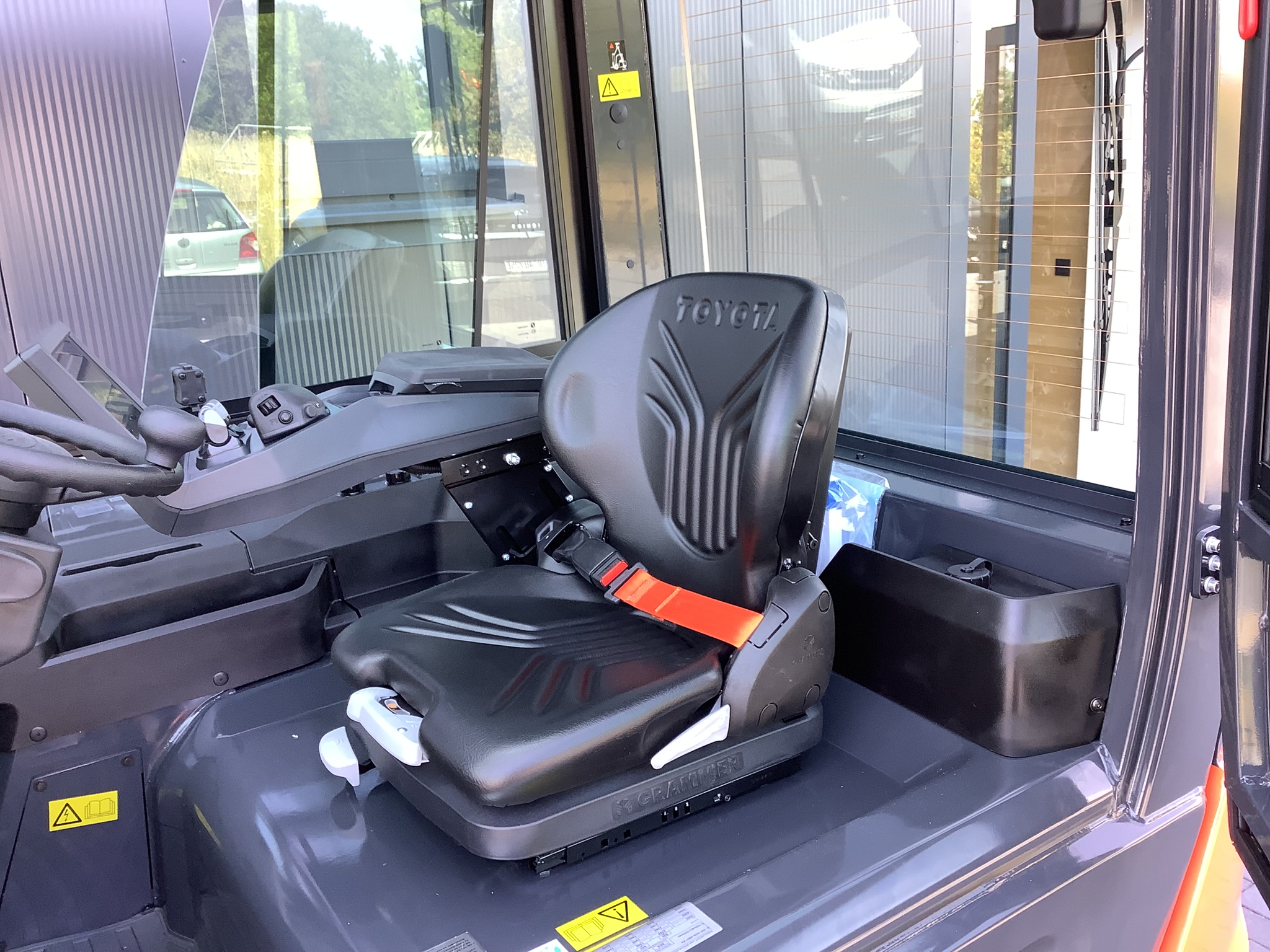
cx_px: 635
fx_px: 1137
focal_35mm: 31
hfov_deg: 58.4
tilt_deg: -15.5
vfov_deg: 45.4
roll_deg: +3.1
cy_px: 476
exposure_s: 1/60
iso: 64
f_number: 2.4
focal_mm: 3.3
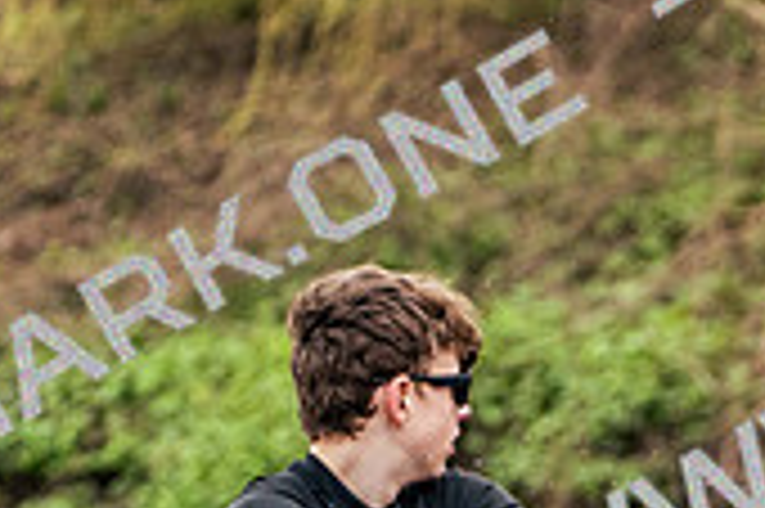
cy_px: 632
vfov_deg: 1.5
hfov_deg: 2.2
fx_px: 19828
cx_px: 1058
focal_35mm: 934
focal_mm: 273
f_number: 6.3
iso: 2500
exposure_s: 1/2000
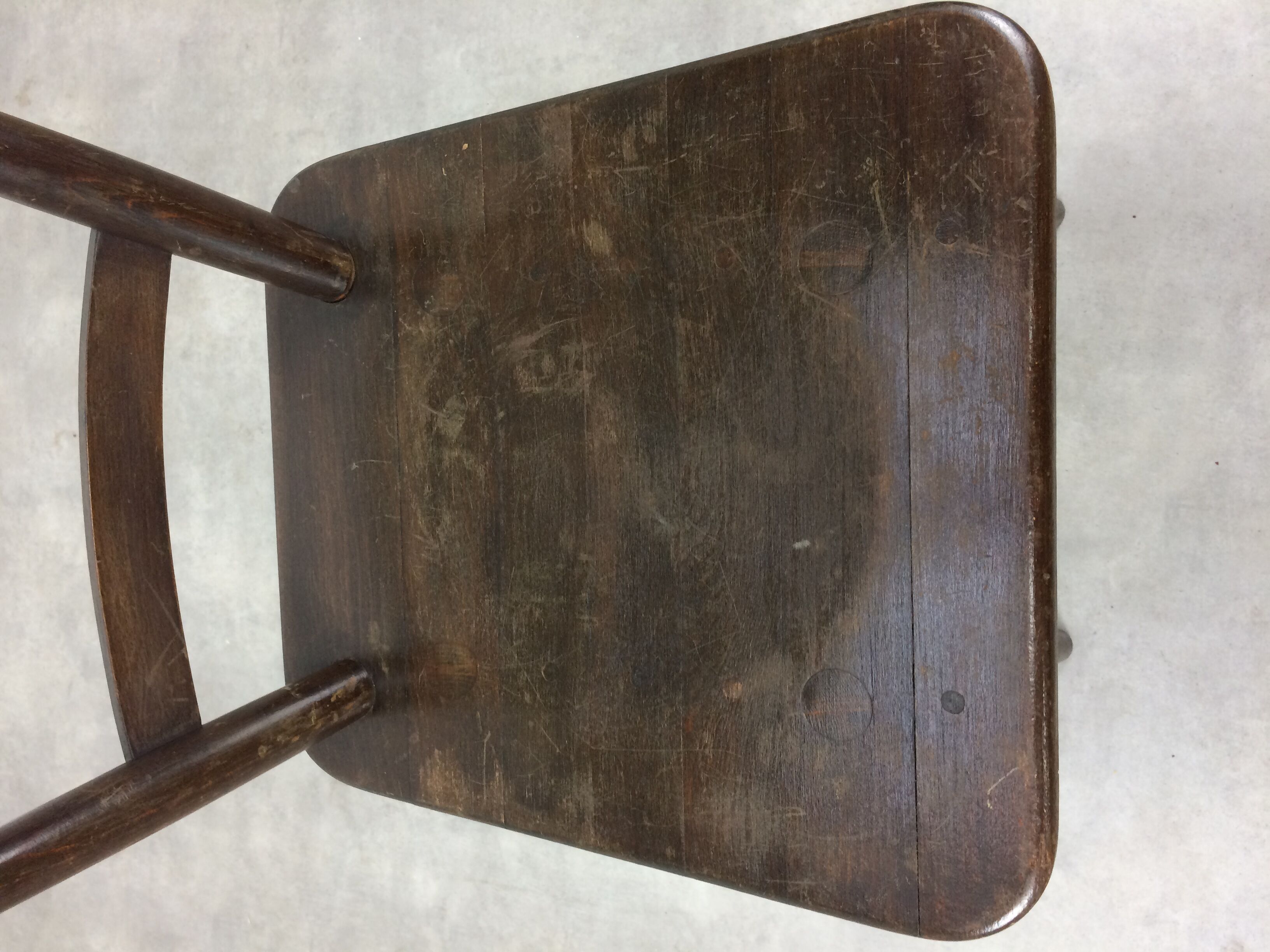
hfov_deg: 61.7
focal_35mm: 29
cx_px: 635
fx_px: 1064
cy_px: 476
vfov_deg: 48.2
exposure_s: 1/33
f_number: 2.2
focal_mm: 4.15
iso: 100
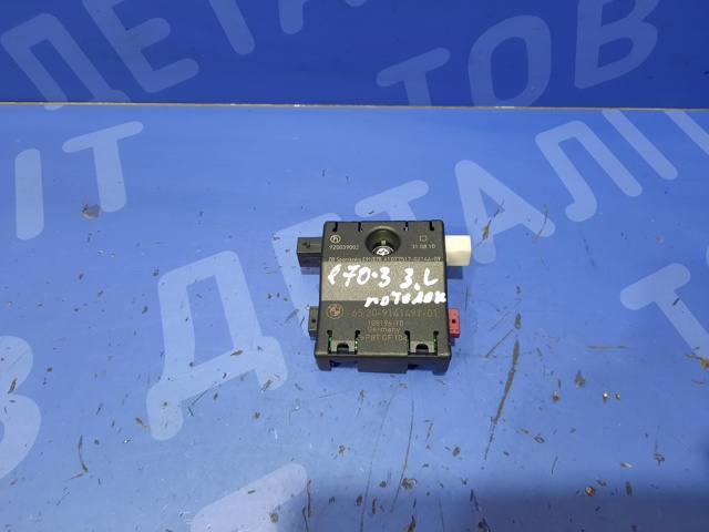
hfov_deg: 69.4
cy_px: 266
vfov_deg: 54.9
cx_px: 354
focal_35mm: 25
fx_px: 512
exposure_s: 1/30
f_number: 2
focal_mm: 4.6
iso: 320
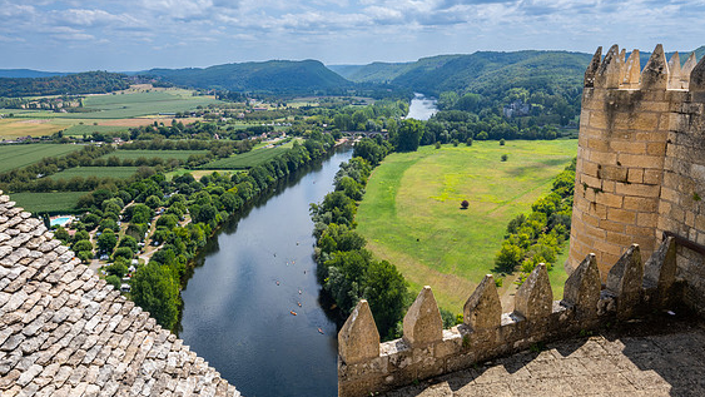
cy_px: 197
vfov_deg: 42.9
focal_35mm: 27
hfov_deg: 69.8
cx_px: 359
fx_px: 505
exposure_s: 1/30
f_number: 22
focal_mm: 25
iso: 100
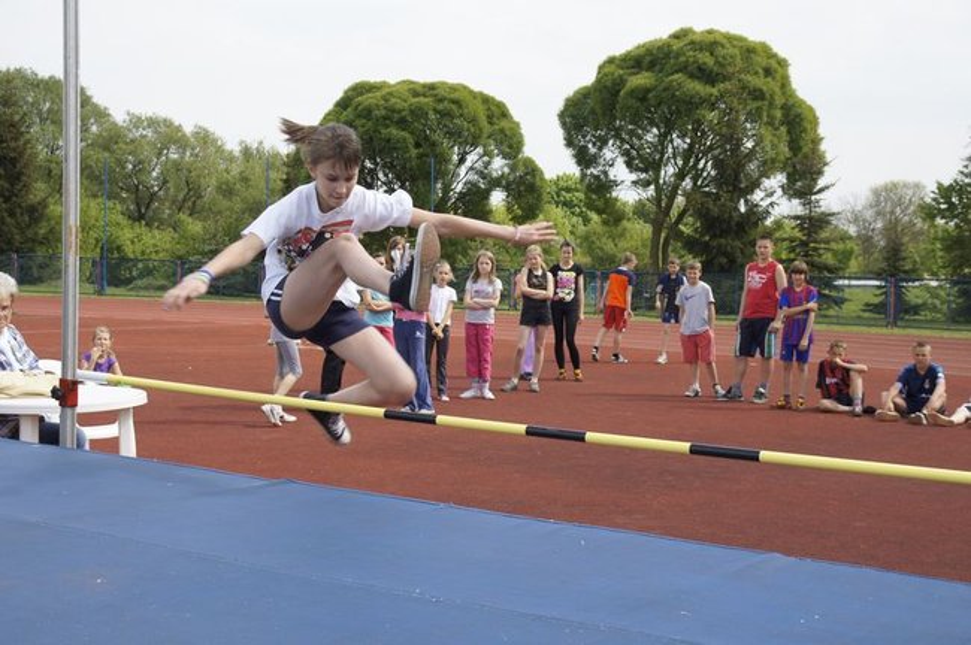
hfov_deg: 37.9
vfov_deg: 25.7
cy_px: 322
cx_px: 486
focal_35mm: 52
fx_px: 1415
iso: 100
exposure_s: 1/250
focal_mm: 35
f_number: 6.3
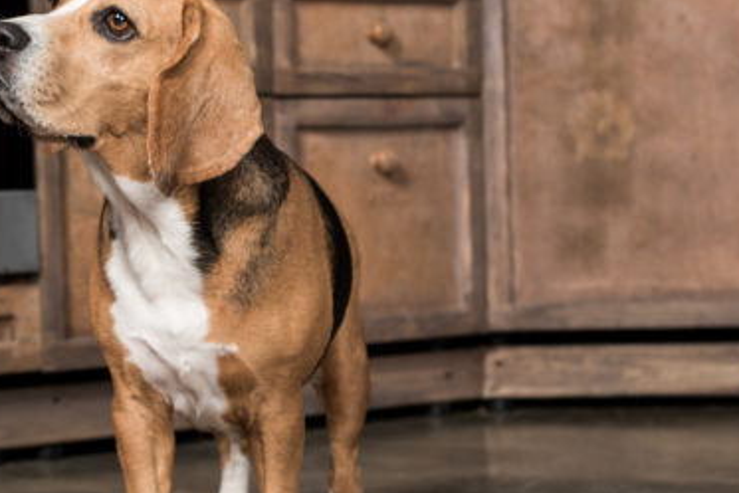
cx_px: 160
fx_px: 2115
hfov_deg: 19.6
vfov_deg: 13.3
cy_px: 264
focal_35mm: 103
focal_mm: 50
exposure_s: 1/250
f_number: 5
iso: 200
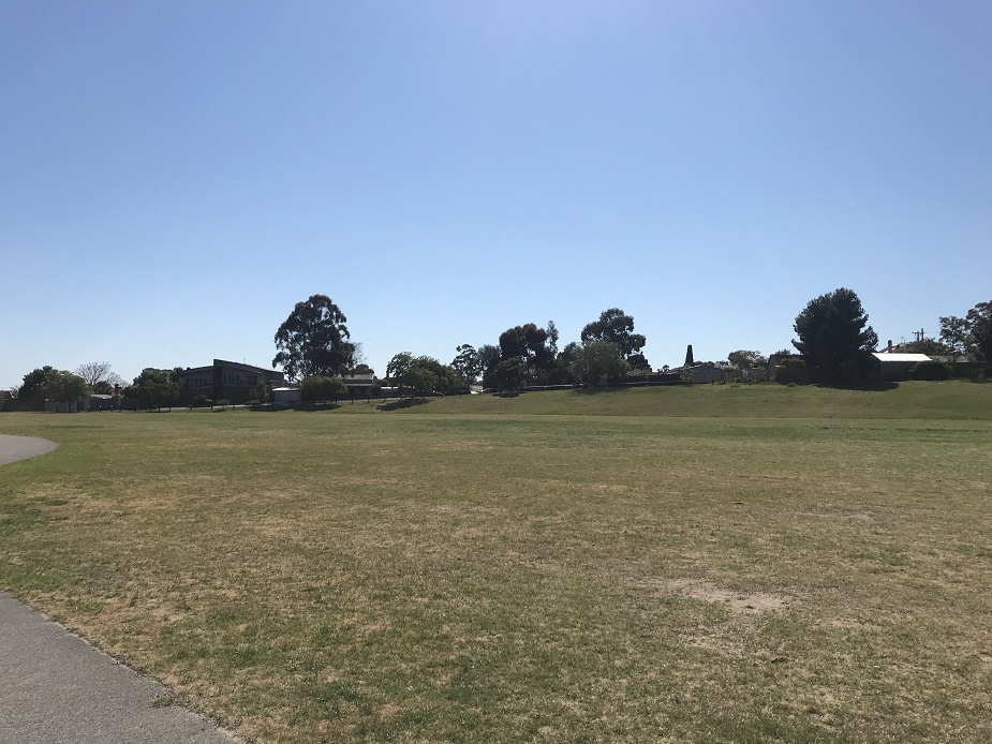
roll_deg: -1.1
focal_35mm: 28
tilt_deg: +3.0
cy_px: 372
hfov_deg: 63.4
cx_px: 496
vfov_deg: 49.8
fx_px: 803
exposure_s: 1/5051
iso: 25
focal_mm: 3.99
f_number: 1.8
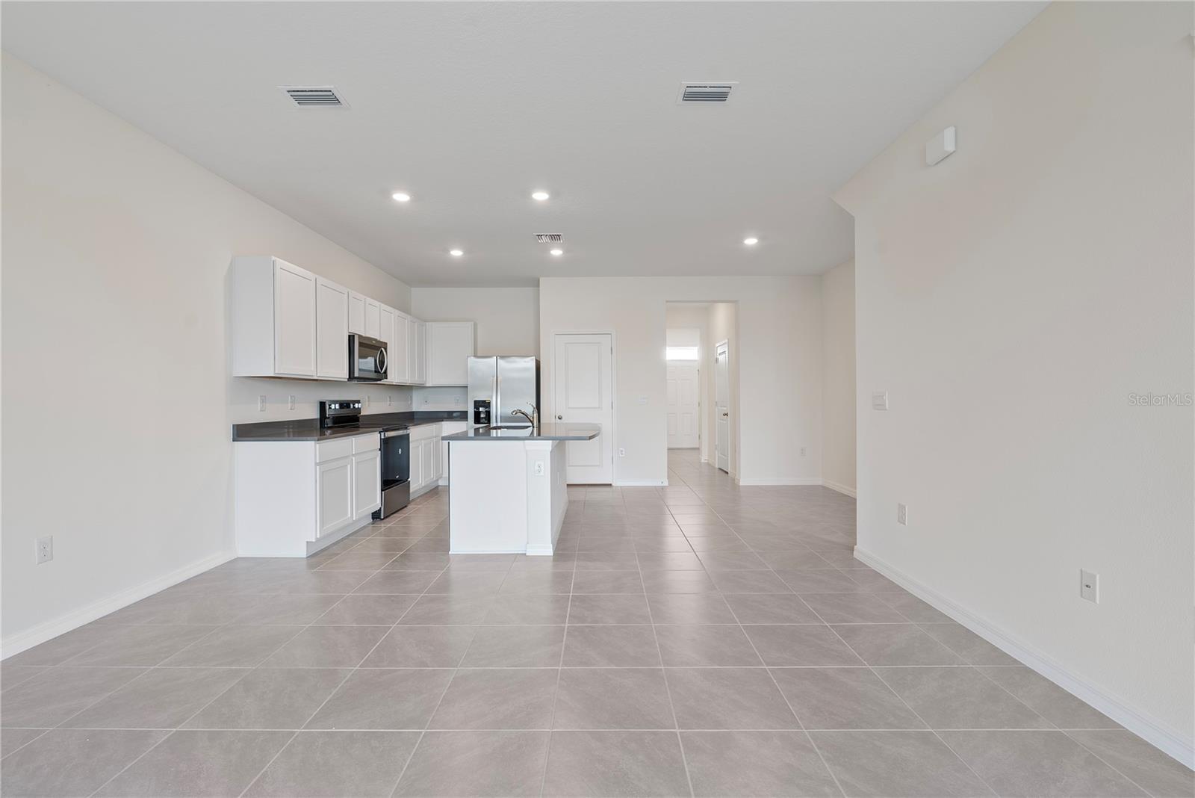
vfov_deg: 73.8
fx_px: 531
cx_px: 598
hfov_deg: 96.7
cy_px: 399
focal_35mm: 16
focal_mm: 16
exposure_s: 1/4
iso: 250
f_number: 8
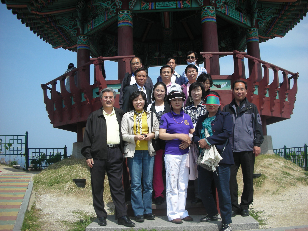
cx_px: 154
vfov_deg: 40.7
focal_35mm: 35
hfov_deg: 52.6
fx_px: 311
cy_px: 116
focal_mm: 5.8
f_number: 8.5
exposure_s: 1/98.6
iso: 50
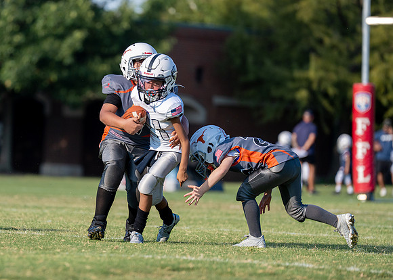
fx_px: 3452
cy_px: 145
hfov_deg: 6.5
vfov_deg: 4.7
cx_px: 112
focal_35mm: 309
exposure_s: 1/3200
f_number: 2.8
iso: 250
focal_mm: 200
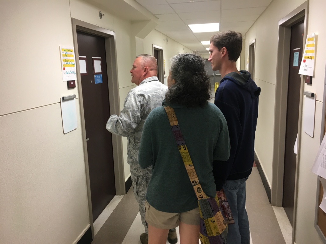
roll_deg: +2.8
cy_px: 122
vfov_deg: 48.2
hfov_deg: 61.7
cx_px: 163
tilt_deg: -12.0
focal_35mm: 29
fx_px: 273
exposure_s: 1/30
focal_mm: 4.15
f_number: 2.2
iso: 80
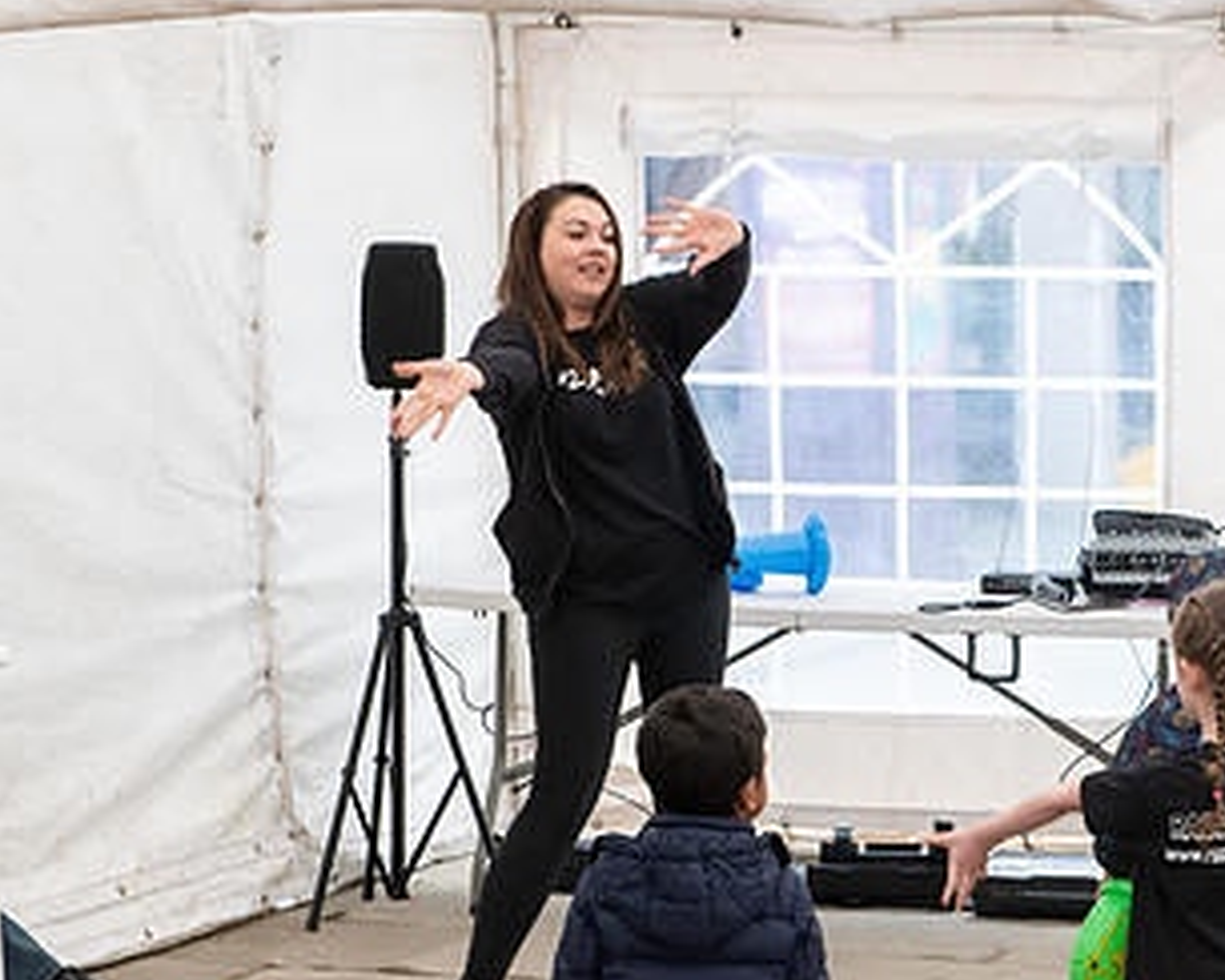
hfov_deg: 15.2
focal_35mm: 125
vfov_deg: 12.3
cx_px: 1157
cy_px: 709
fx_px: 4532
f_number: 8
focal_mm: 70
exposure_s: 1/200
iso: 1250
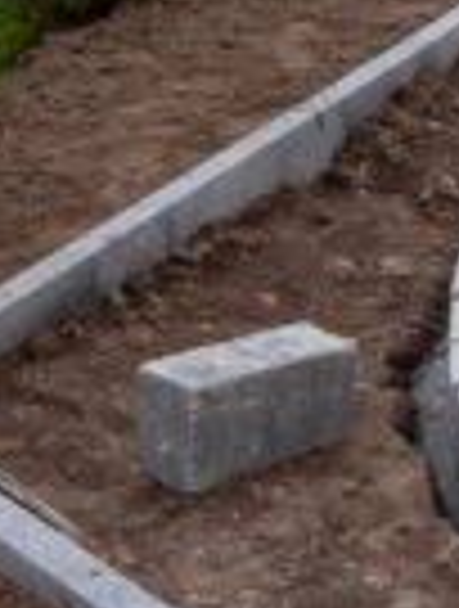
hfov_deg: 11.6
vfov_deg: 16.2
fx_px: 2129
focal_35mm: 121
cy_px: 146
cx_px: 774
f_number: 10
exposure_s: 1/160
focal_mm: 12
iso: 200
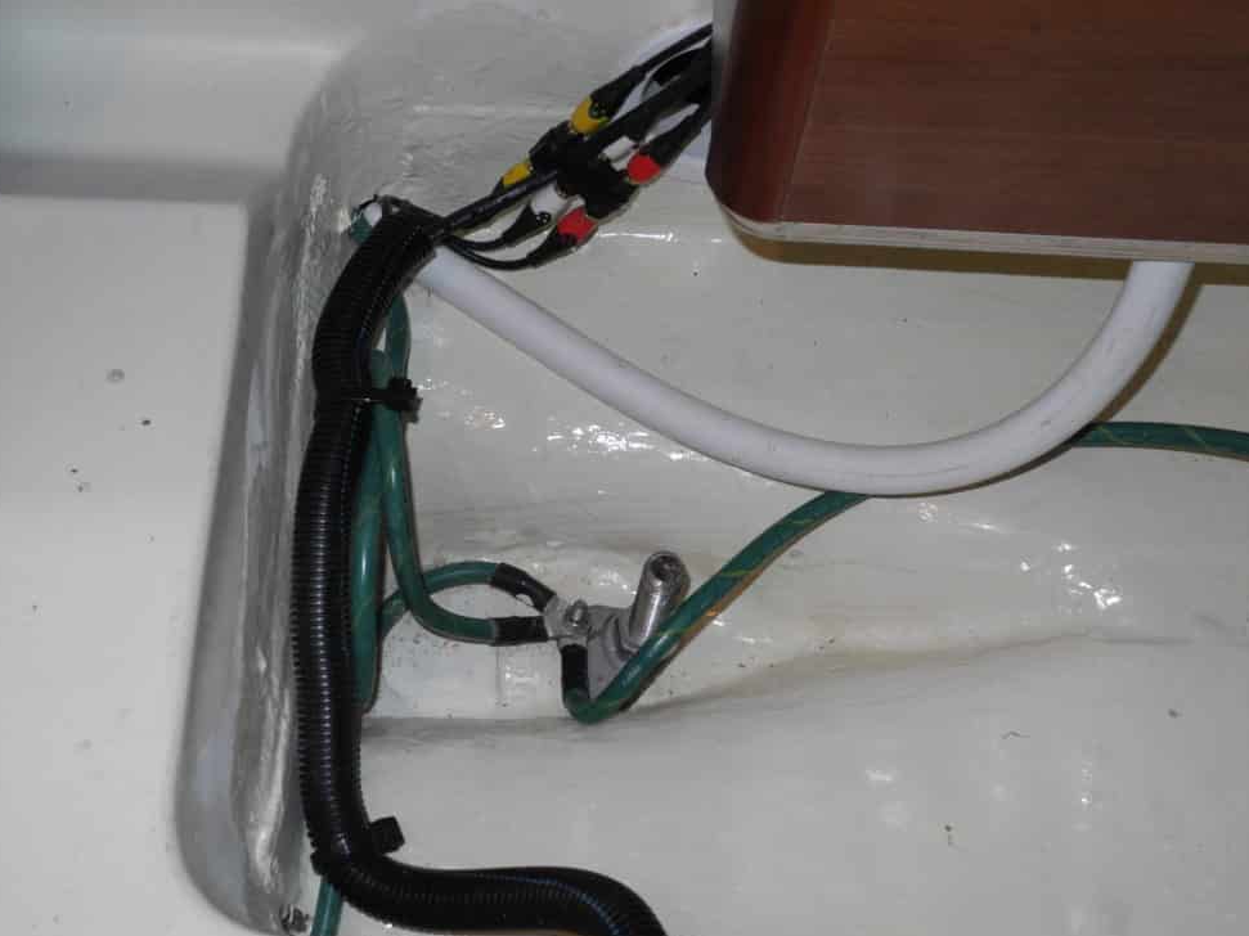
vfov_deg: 25.2
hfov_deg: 33.2
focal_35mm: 58
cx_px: 619
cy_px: 472
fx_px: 2092
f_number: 3.5
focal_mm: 11.8
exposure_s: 1/30
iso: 200
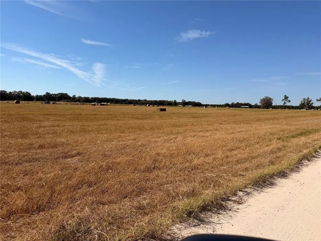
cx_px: 160
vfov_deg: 56.8
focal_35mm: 24
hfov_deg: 71.6
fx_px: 223
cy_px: 120
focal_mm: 6.76
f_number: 1.78
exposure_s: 1/6711
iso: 80
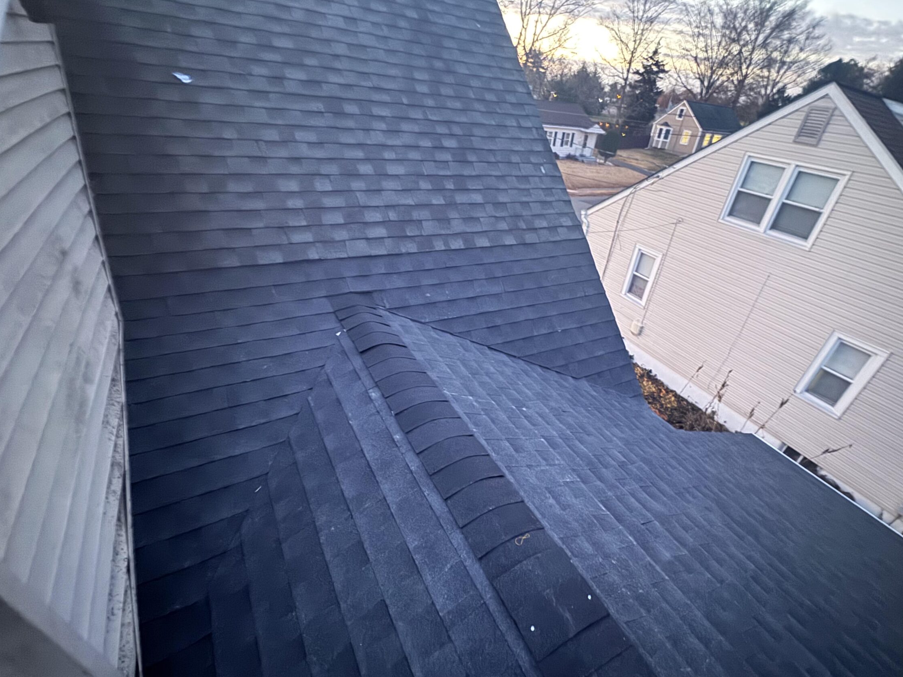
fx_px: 417
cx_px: 495
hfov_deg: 94.2
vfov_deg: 77.9
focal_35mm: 16
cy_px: 374
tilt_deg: -38.3
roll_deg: -8.0
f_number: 2.2
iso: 1250
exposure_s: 1/4
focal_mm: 2.22
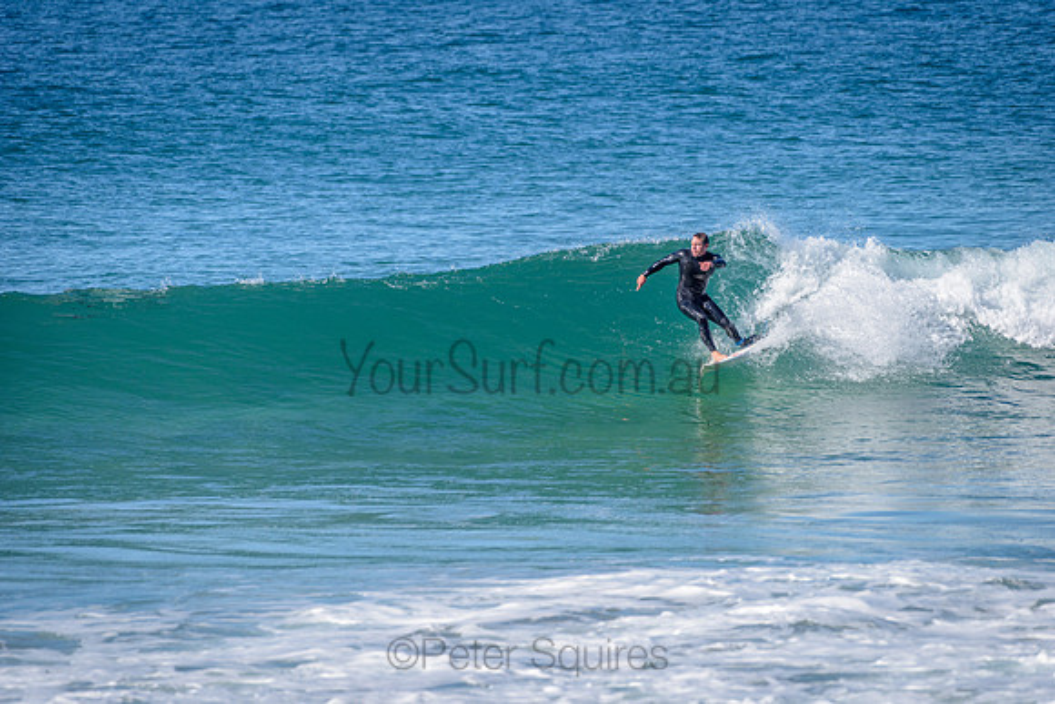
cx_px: 528
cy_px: 352
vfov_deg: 2.8
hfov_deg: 4.1
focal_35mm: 500
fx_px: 14656
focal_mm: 500
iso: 200
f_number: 5.6
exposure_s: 1/2000
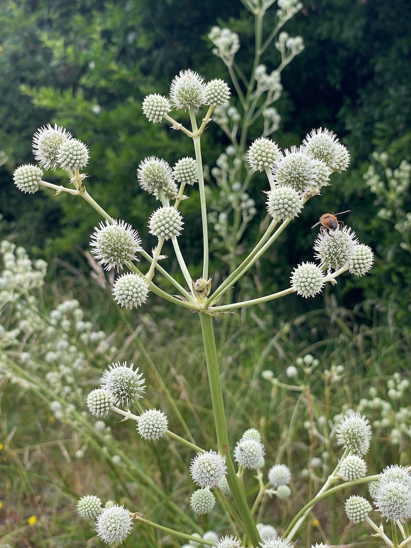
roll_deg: +1.8
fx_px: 823
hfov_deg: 28.0
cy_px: 274
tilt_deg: -9.6
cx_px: 206
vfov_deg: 36.8
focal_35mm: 52
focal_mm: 6
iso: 25
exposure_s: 1/161
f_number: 2
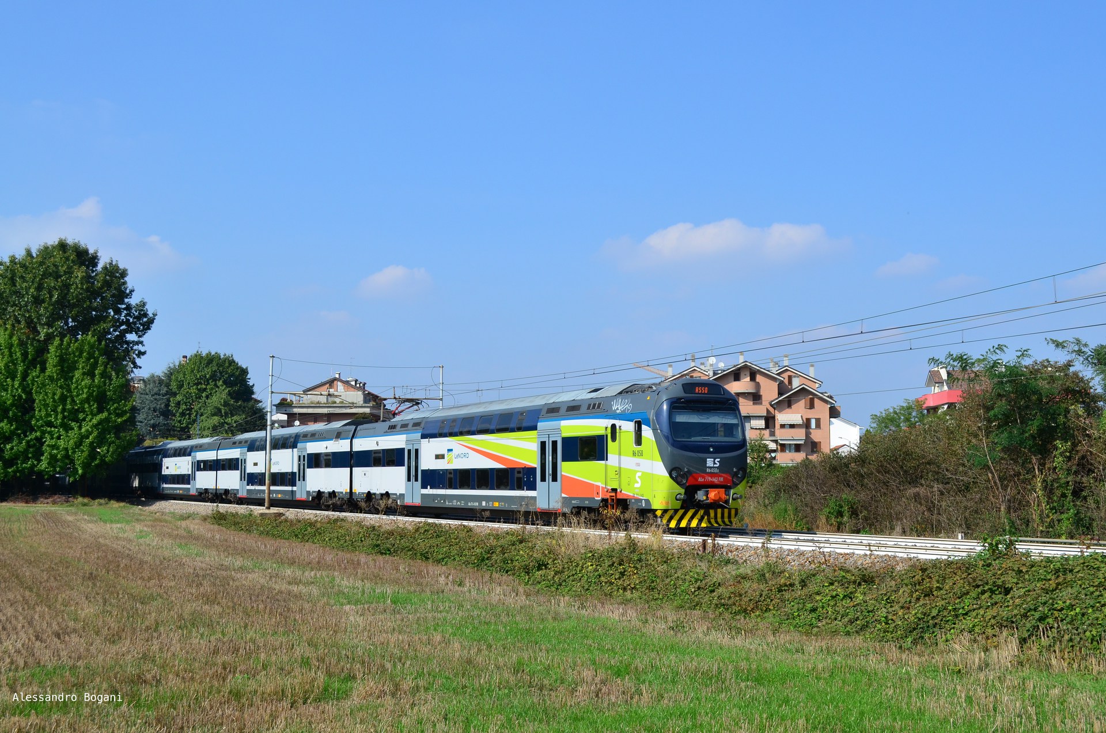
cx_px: 553
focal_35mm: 42
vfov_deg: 31.8
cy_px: 366
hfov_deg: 46.5
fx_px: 1288
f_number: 7.1
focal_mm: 28
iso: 250
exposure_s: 1/800
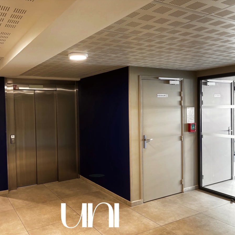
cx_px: 90
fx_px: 238
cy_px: 118
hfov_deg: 52.0
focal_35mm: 31
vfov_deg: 52.5
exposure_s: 1/50
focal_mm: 5.96
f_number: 1.6
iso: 160
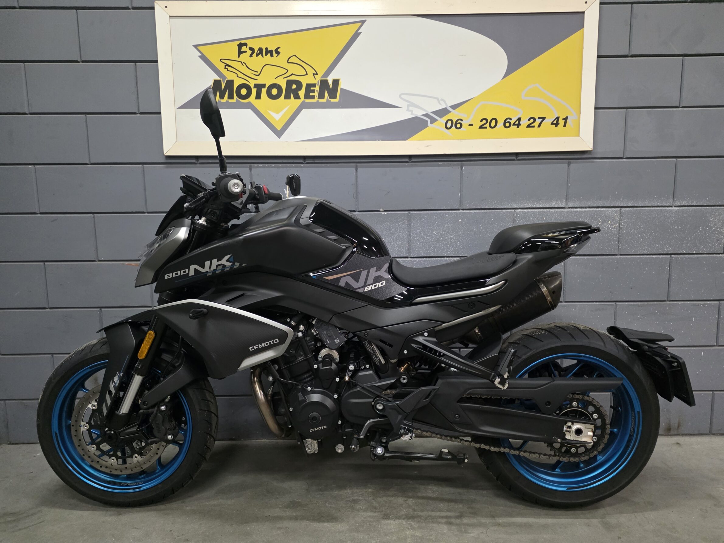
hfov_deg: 73.9
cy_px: 272
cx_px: 362
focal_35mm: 23
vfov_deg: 58.9
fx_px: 481
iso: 1600
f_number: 1.7
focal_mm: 6.25
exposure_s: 1/100
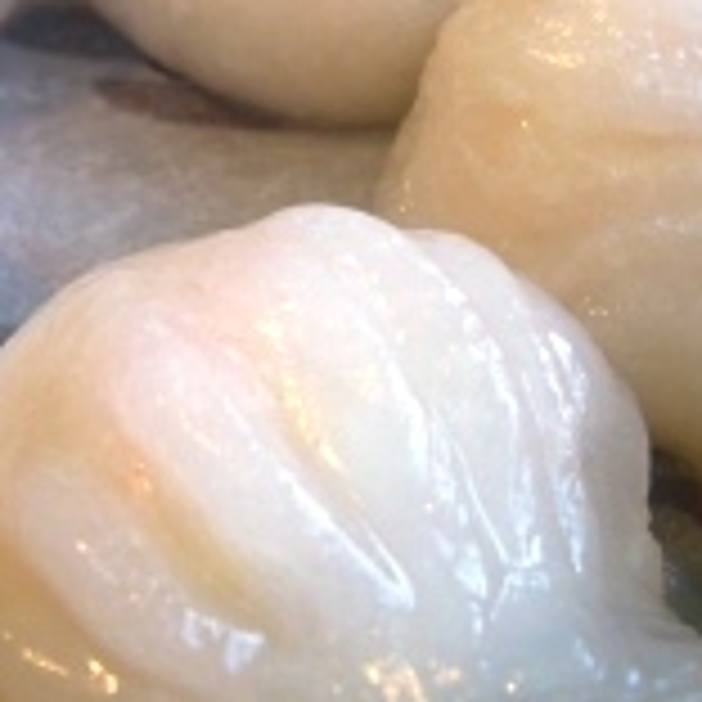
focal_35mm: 89
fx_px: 2042
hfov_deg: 19.5
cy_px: 212
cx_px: 288
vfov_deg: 19.4
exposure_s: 1/30
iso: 100
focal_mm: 5.8
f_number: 2.8
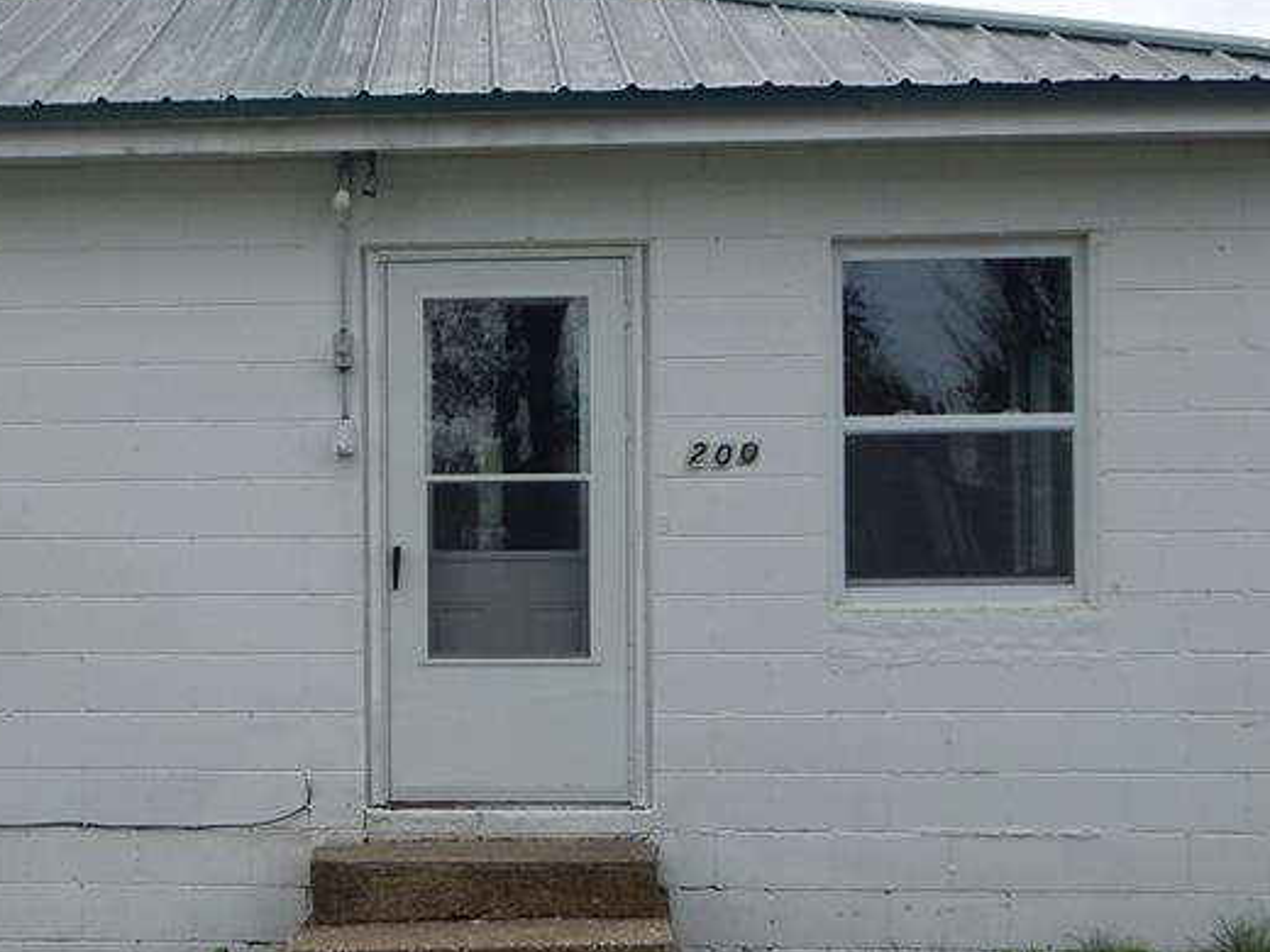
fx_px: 2458
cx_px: 237
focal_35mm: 67
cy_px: 510
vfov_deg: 21.9
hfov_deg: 28.3
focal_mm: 6.1
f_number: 3.3
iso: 125
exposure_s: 1/800
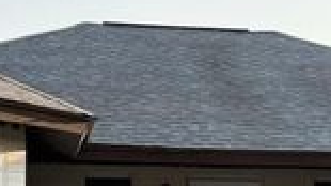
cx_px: 252
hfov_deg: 17.5
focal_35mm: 122
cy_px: 204
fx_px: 1070
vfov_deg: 9.8
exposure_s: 1/492
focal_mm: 5.96
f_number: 1.6
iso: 64
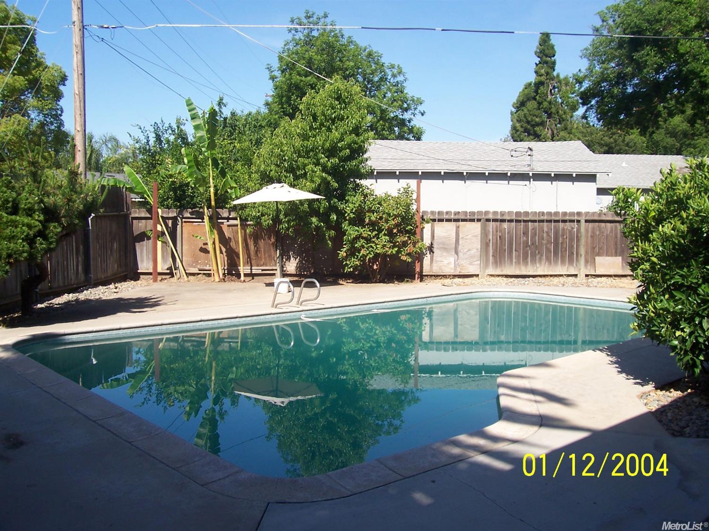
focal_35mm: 34
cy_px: 266
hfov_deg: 54.0
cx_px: 354
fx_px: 696
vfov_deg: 41.8
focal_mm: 5.6
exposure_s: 1/350
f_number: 5.6
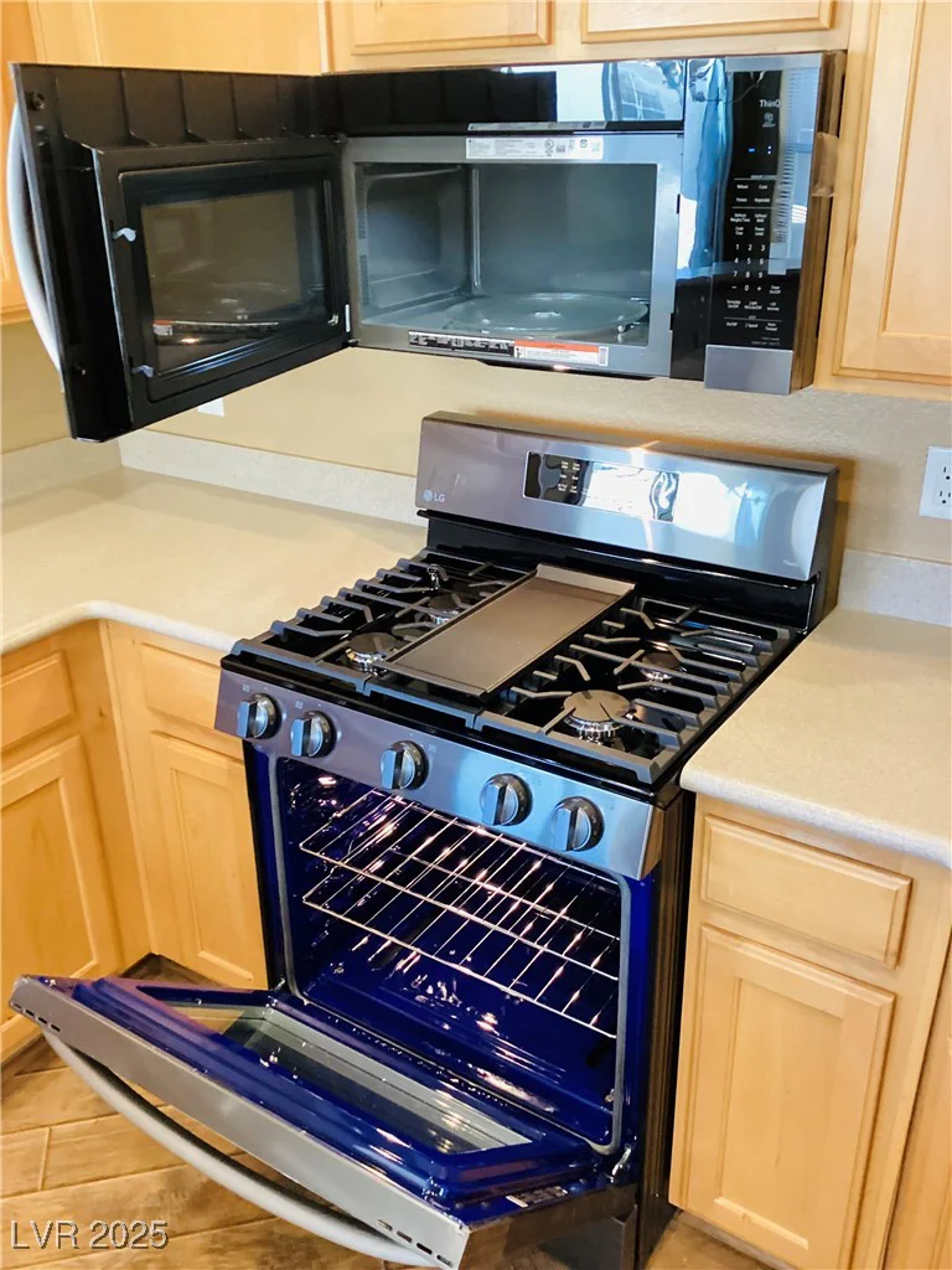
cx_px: 476
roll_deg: +1.6
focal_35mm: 31
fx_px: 1137
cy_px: 635
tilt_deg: -25.0
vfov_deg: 58.4
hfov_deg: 45.4
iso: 320
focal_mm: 3.3
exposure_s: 1/40
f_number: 2.4
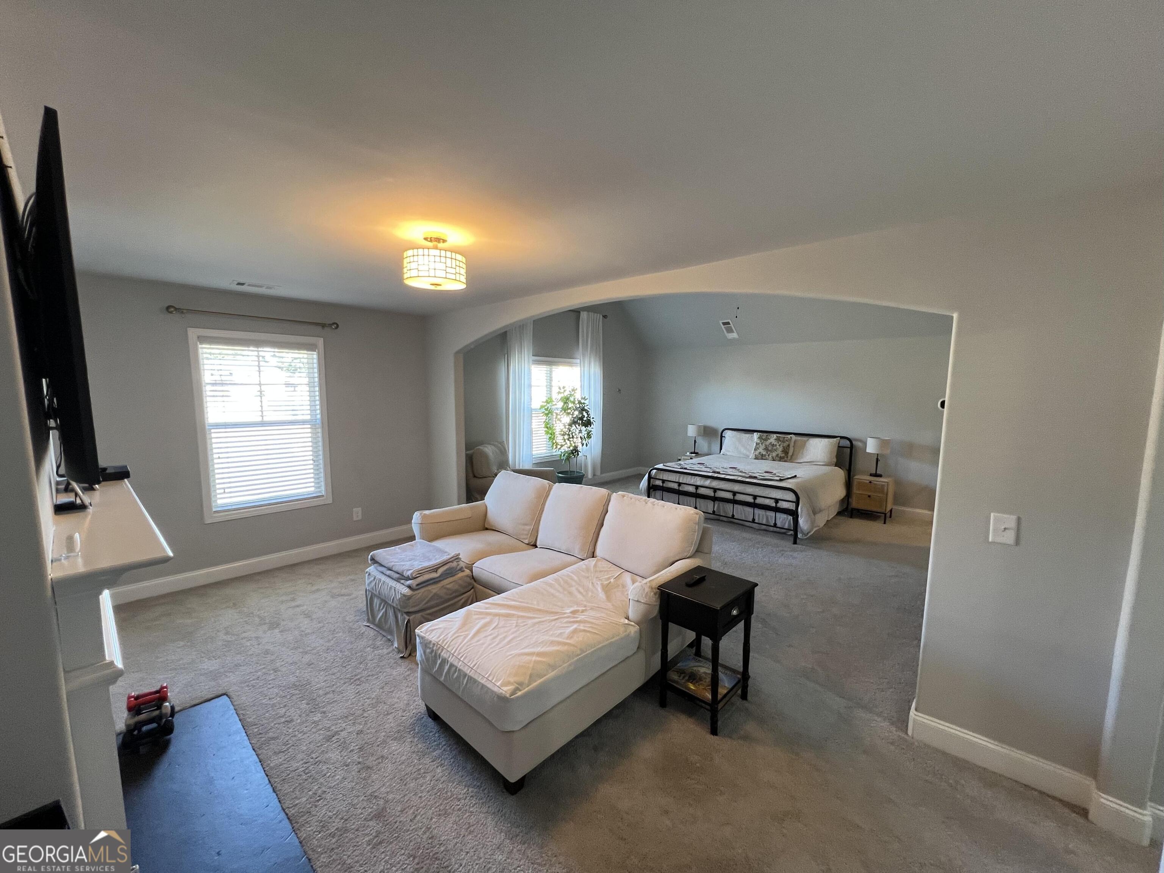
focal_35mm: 13
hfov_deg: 106.2
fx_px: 437
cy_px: 436
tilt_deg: -5.7
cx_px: 582
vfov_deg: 89.9
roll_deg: +0.4
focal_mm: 1.57
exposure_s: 1/60
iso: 160
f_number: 1.8
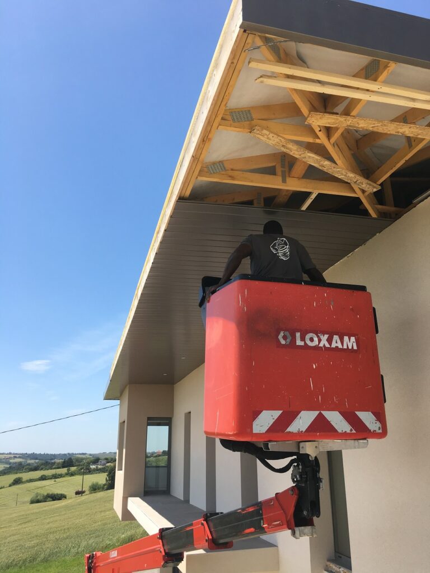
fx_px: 480
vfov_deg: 61.7
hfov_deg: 48.2
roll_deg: -1.4
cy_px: 286
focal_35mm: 29
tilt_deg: +17.0
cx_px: 215
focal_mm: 4.15
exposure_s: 1/1054
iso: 25
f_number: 2.2
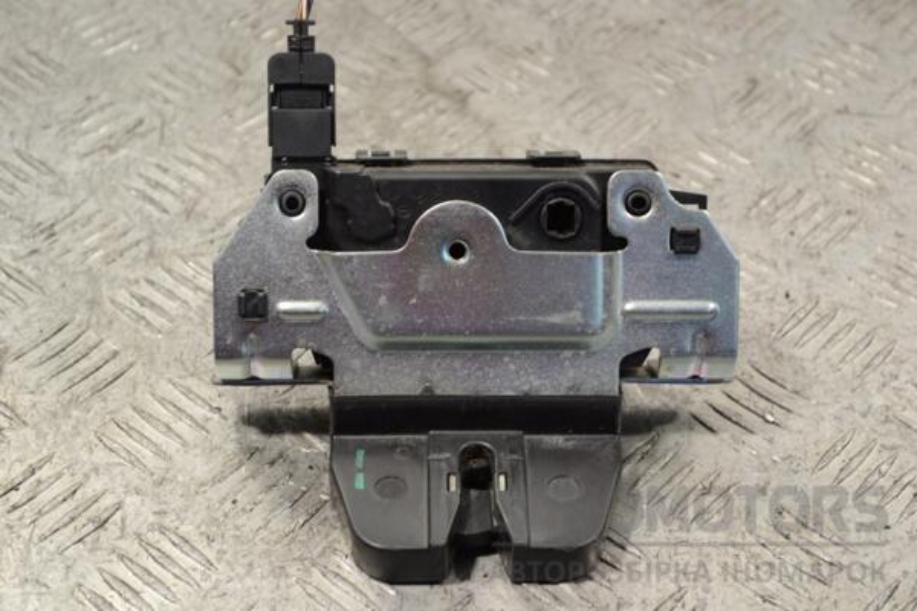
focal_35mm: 75
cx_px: 458
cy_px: 306
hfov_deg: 27.0
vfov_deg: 18.2
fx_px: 1910
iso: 280
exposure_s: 1/30
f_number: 5.6
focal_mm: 50
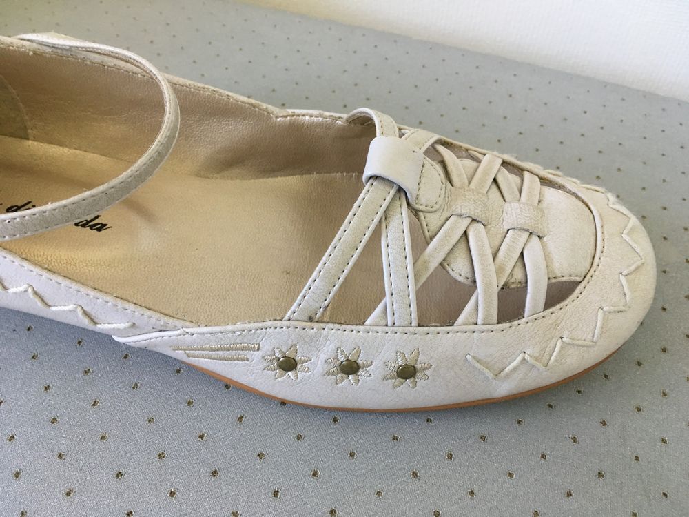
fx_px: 577
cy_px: 258
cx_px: 344
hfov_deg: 61.7
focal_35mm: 29
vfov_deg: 48.2
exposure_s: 1/33
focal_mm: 4.15
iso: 125
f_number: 2.2
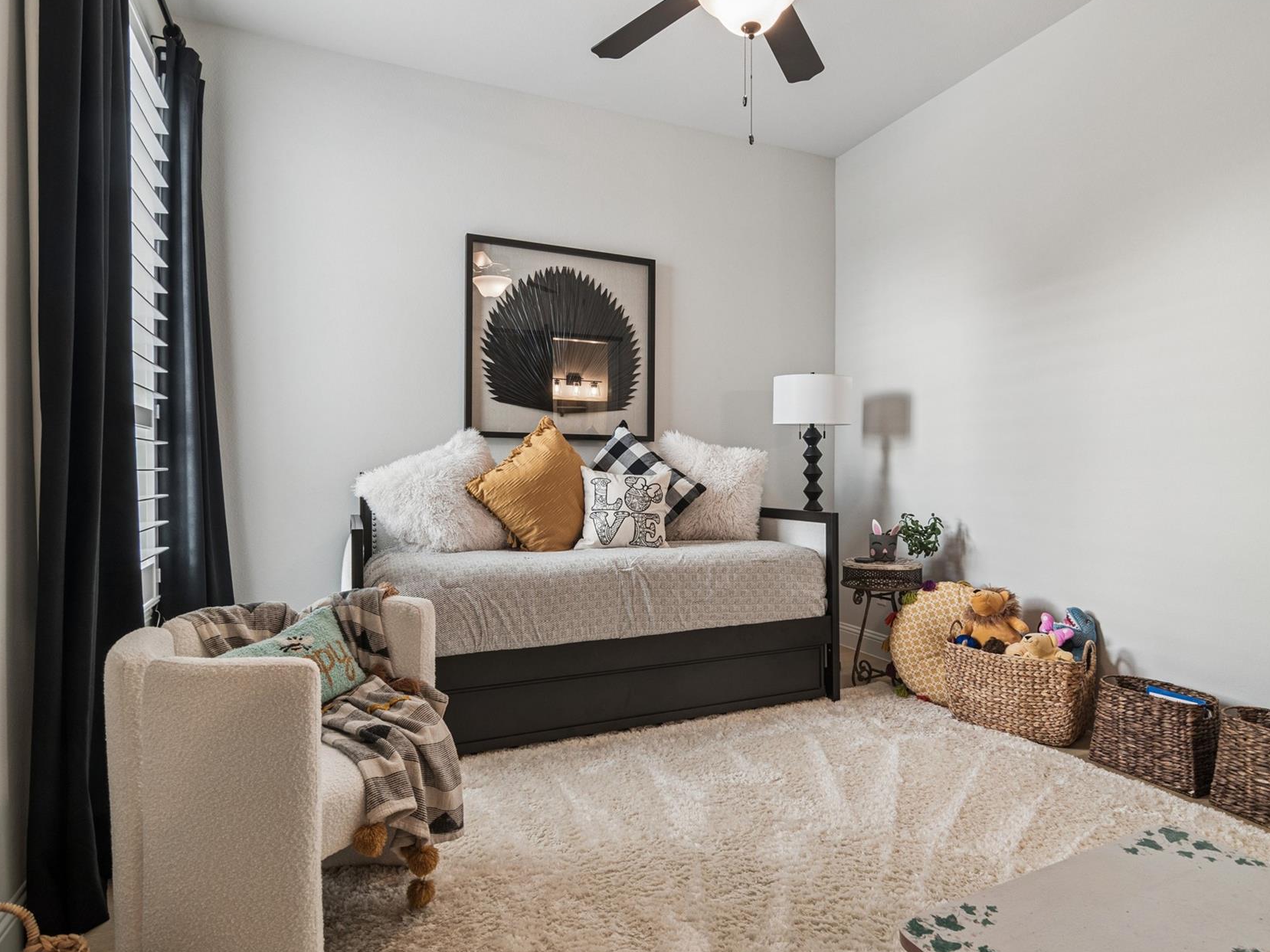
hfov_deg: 82.6
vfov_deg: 67.0
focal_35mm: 20
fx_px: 719
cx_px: 703
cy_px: 501
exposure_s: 1/5
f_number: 8
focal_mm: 11
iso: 200
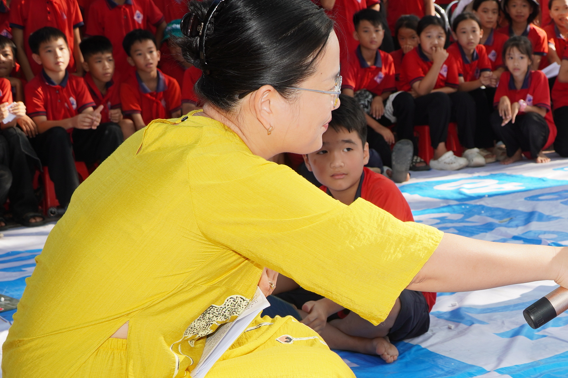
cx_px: 493
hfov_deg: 29.5
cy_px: 325
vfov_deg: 20.3
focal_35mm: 66
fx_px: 1038
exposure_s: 1/125
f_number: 5.6
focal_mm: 25
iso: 100
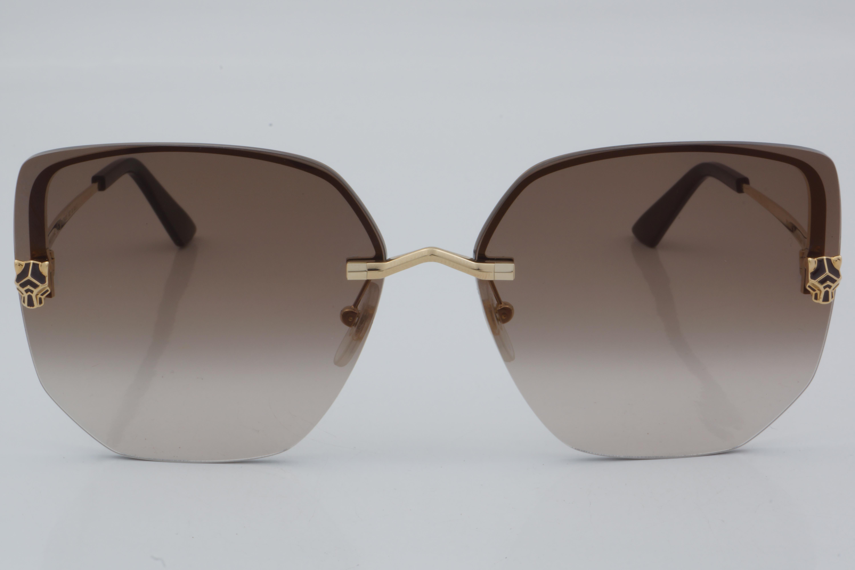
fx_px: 1959
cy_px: 285
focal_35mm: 82
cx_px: 428
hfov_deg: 24.6
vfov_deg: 16.6
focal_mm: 55
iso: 100
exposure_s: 1/4
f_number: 32
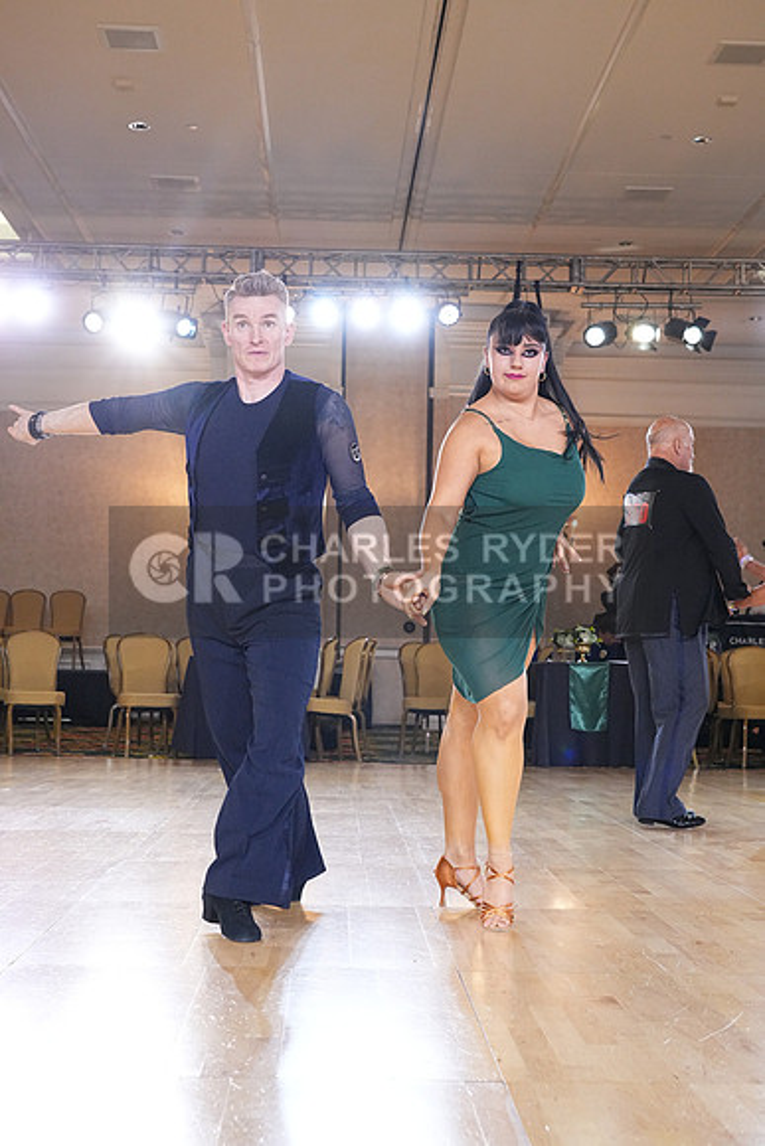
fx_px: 1561
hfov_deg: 27.5
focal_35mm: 49
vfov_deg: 40.3
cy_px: 573
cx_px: 382
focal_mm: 49
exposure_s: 1/200
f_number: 6.3
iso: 5000
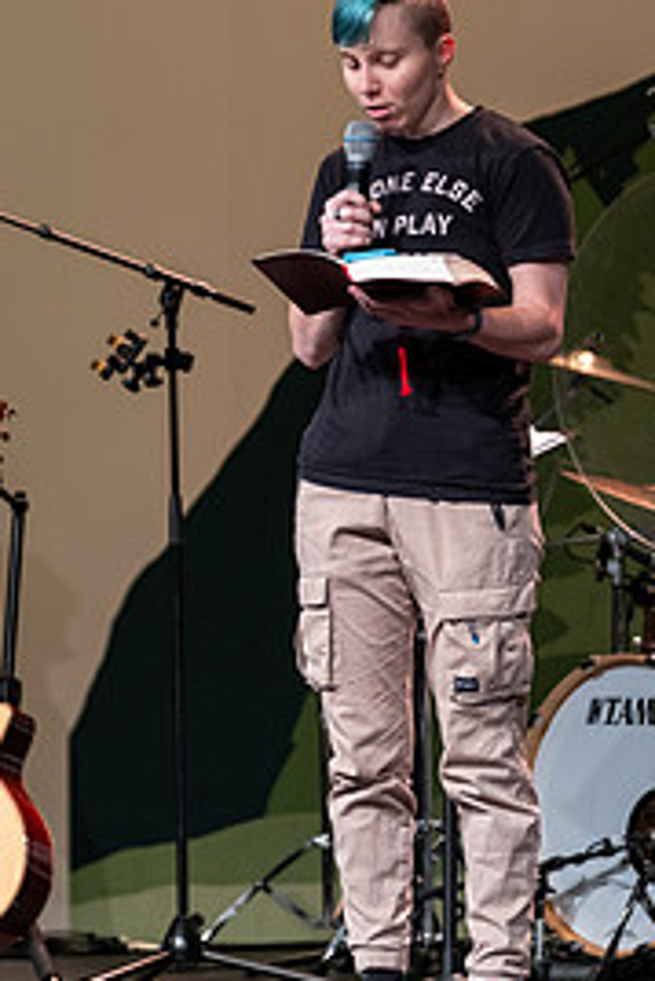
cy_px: 483
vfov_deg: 9.4
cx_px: 227
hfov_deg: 6.3
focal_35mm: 220
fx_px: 5996
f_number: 2.8
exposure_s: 1/125
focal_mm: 87.1
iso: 640
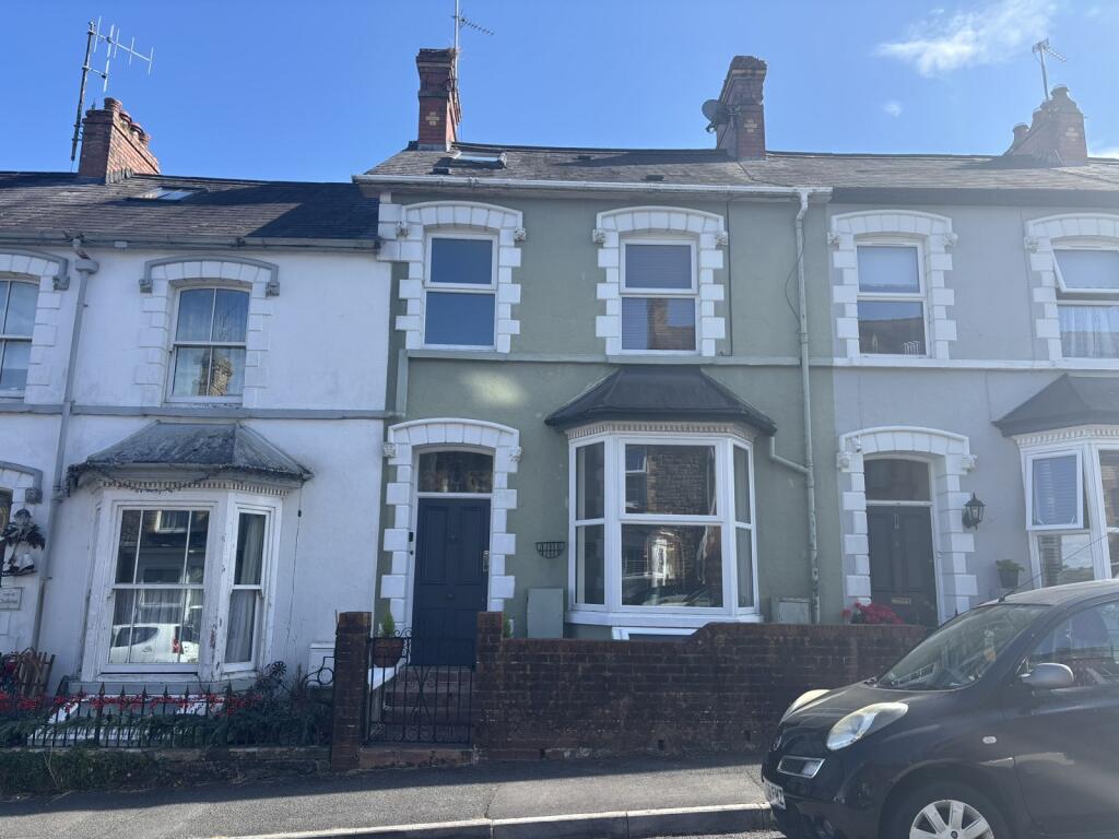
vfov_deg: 53.1
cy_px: 420
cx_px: 560
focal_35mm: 26
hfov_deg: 67.3
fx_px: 840
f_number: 1.6
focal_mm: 5.96
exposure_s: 1/1344
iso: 50
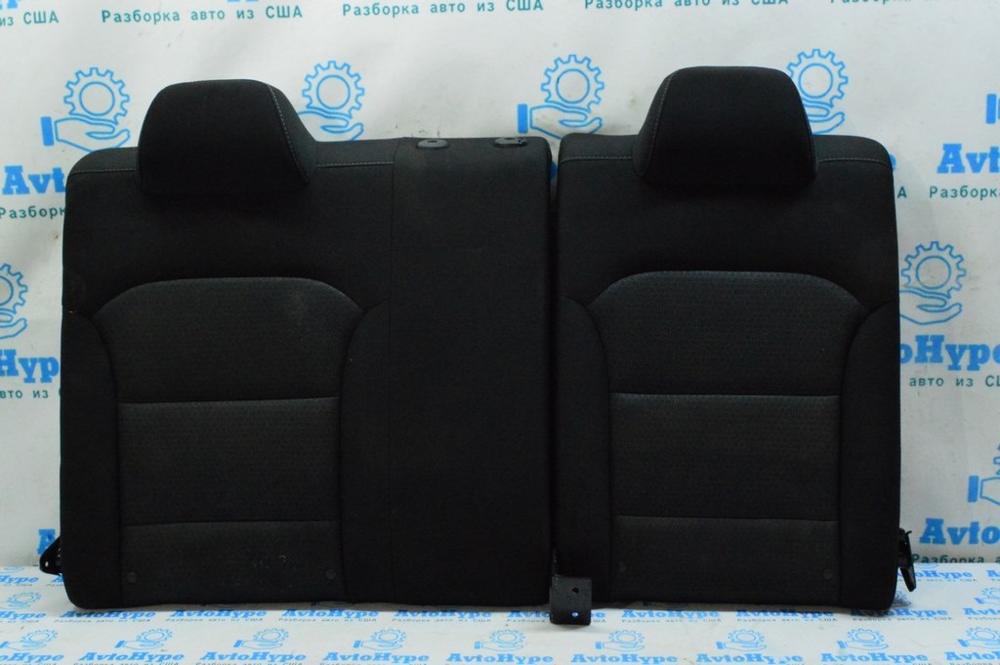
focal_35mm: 39
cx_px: 500
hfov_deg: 49.6
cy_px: 332
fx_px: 1082
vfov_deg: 34.2
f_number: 25
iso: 6400
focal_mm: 26
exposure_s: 1/25
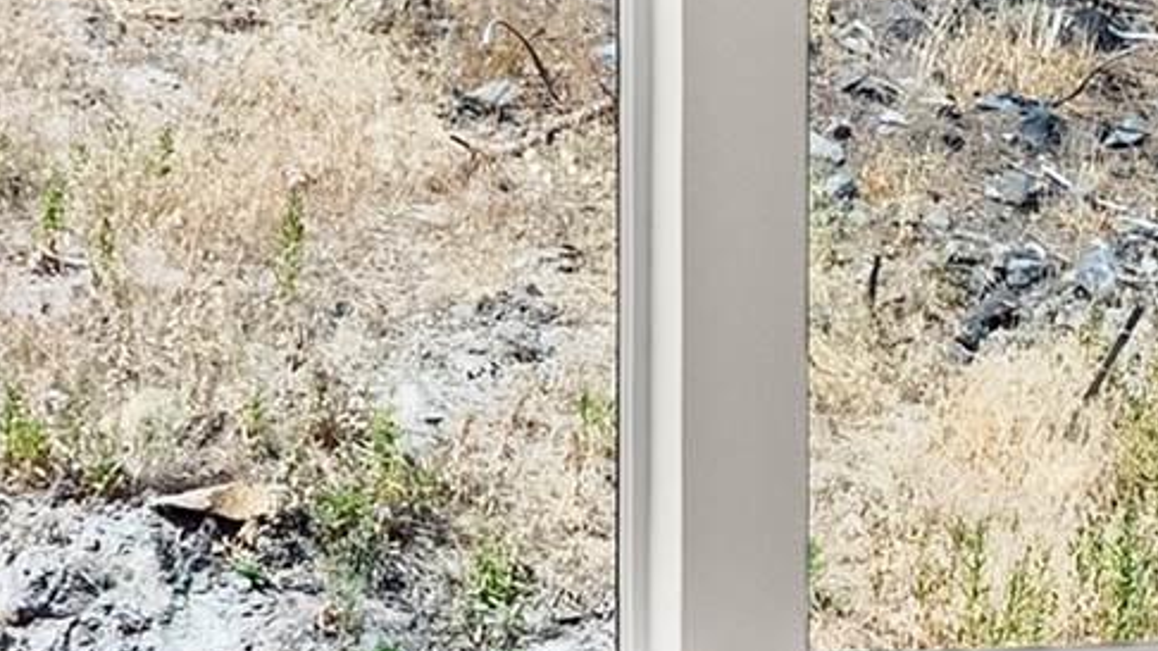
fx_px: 3254
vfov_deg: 11.4
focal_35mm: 106
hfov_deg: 17.4
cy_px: 461
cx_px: 1899
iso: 400
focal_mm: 16
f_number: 8
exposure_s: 1/25
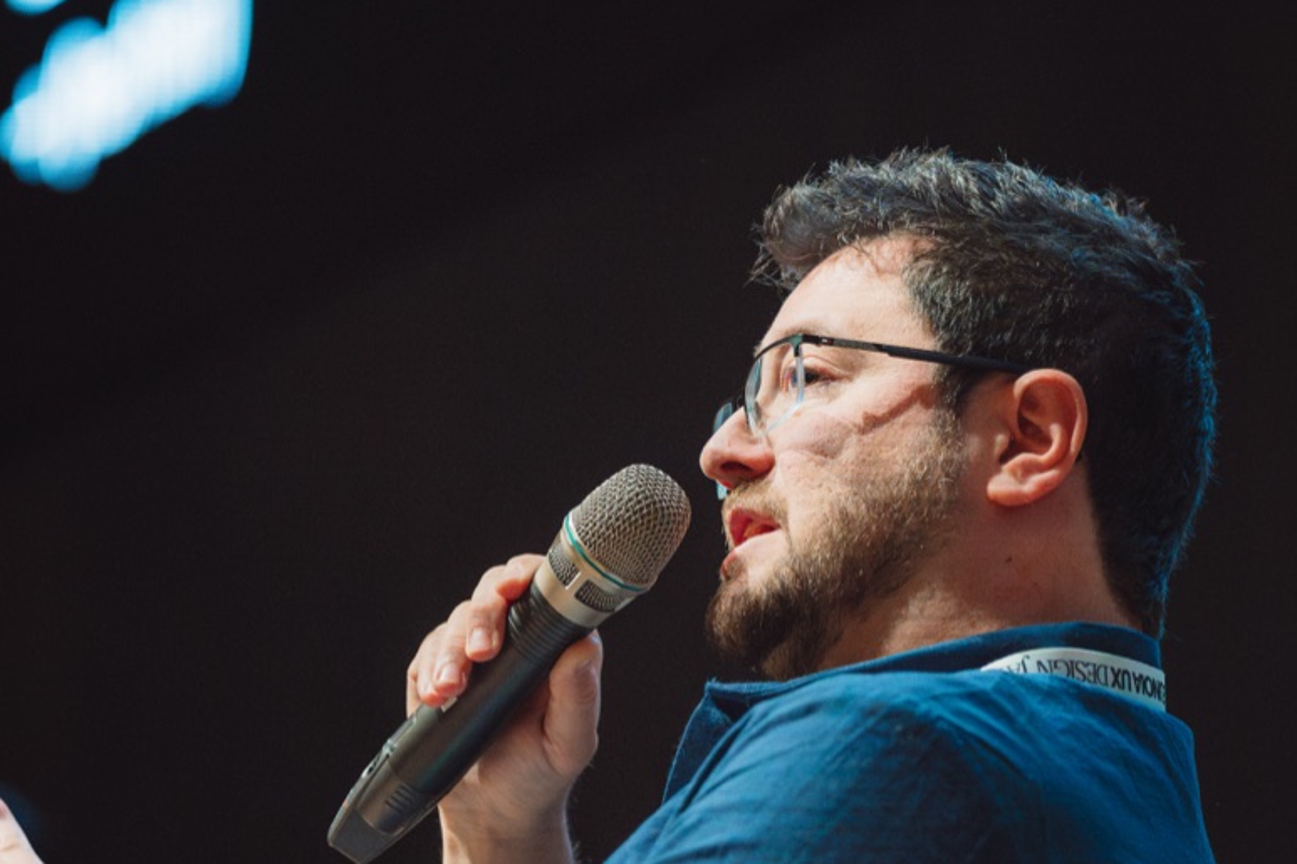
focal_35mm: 270
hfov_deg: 7.6
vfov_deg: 5.1
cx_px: 586
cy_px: 637
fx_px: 9725
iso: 6400
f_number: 2.8
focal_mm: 149
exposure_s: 1/250
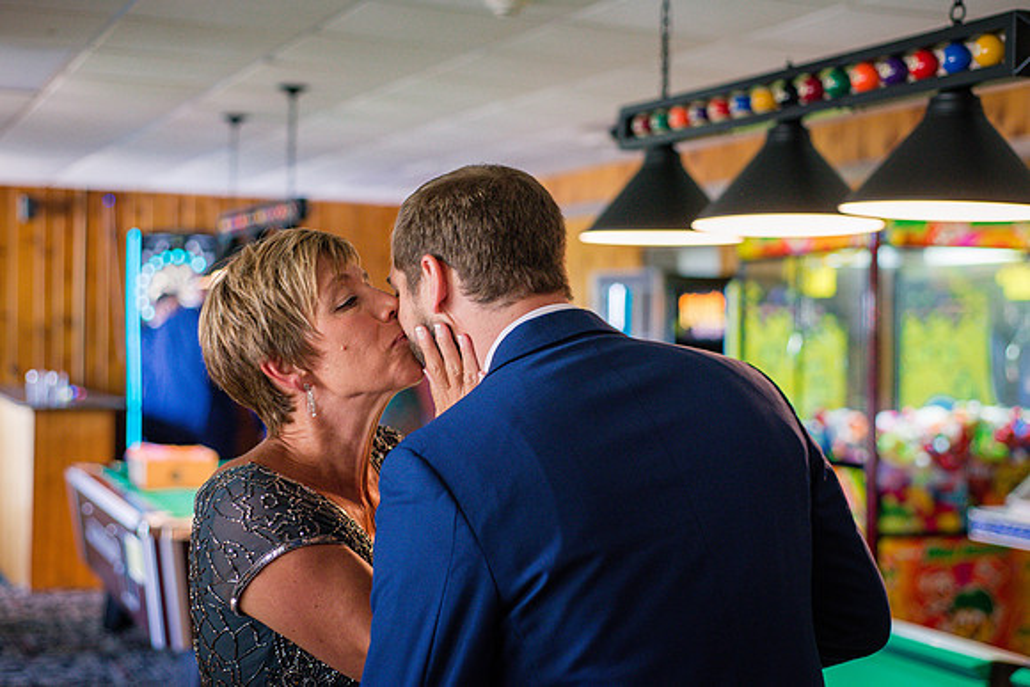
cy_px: 344
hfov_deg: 37.8
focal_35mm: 53
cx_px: 501
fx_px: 1502
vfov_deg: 25.8
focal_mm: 50
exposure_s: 1/80
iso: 800
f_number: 2.5
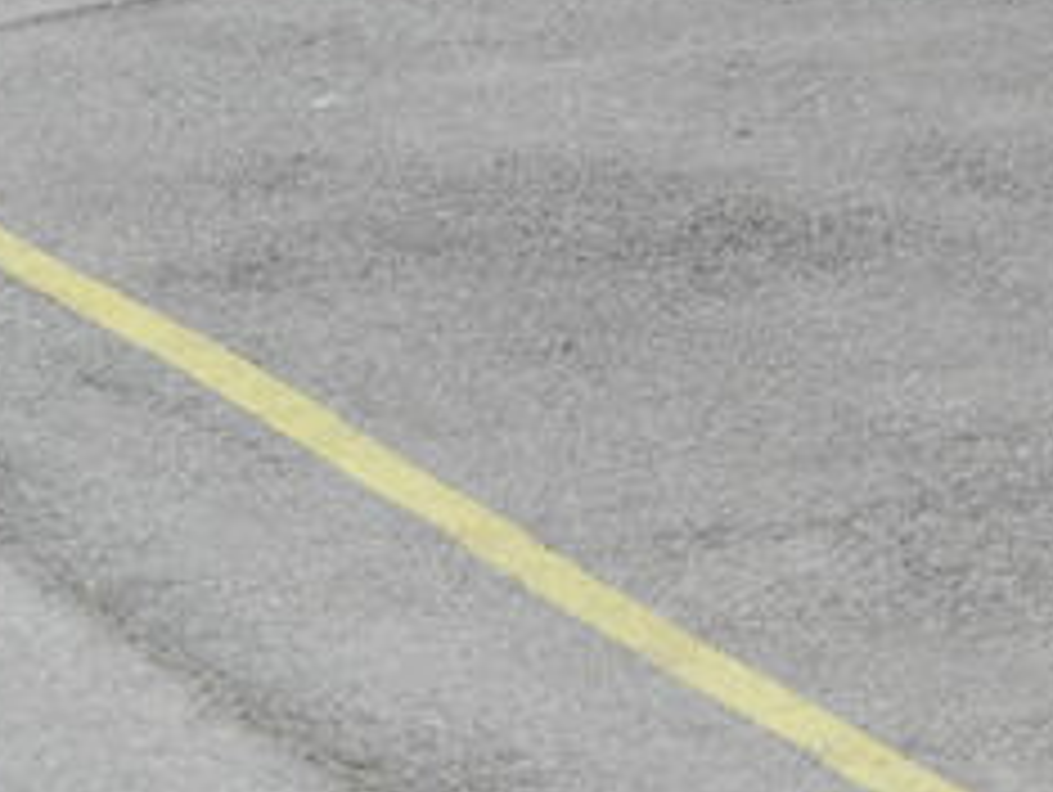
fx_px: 5999
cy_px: -1166
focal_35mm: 197
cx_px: 2660
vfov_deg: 7.1
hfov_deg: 8.9
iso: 64
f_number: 5
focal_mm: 32
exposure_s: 1/250
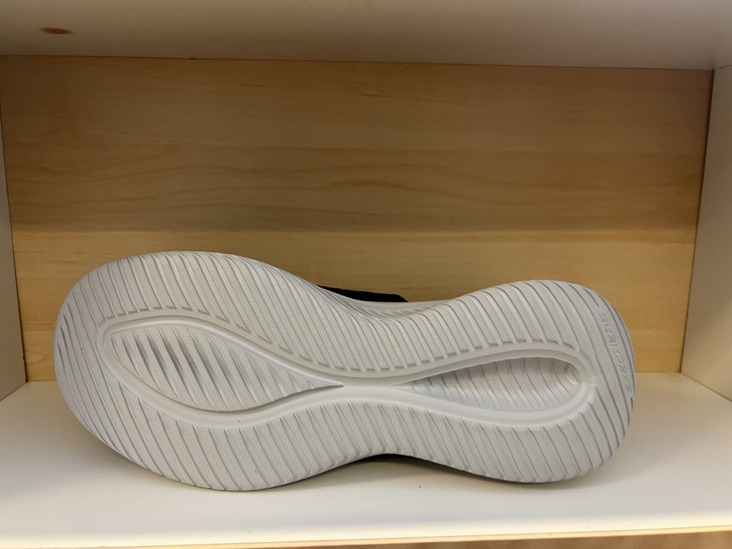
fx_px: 550
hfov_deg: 67.3
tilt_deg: -9.6
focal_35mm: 26
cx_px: 366
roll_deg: -0.2
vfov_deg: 53.1
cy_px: 274
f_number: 1.5
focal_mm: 5.7
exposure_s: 1/50
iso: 125
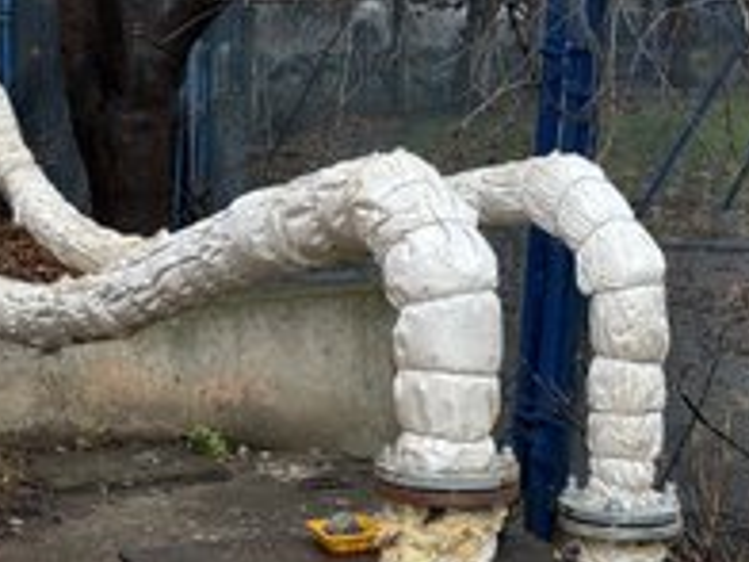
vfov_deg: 15.0
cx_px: 92
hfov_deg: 19.7
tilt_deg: -14.2
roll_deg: +1.3
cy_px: 443
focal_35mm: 98
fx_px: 2120
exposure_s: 1/156
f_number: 1.78
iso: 50
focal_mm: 6.76
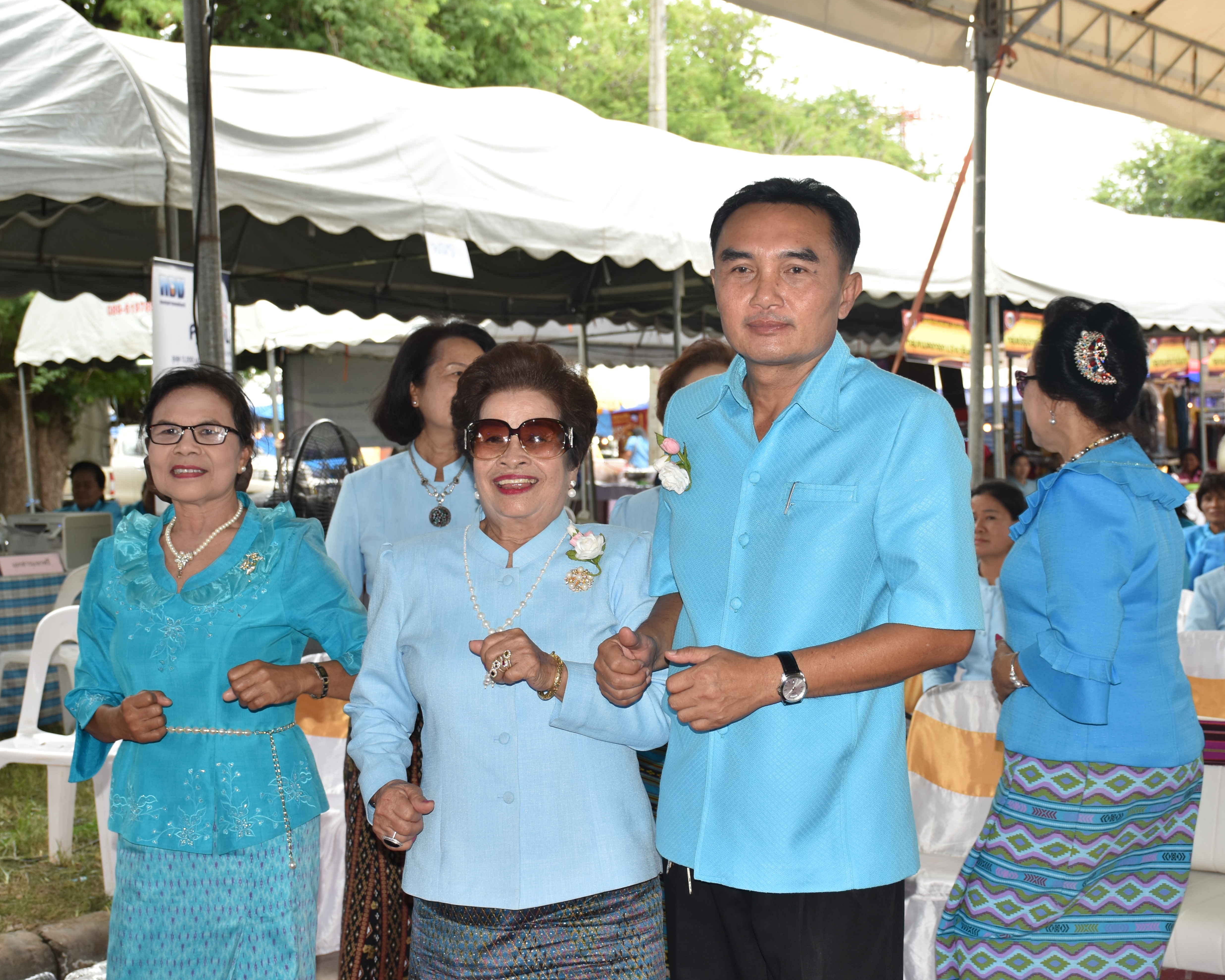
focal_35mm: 58
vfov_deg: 26.2
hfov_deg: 32.5
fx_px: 2103
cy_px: 494
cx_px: 663
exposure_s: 1/125
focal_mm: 34
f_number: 5.6
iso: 220
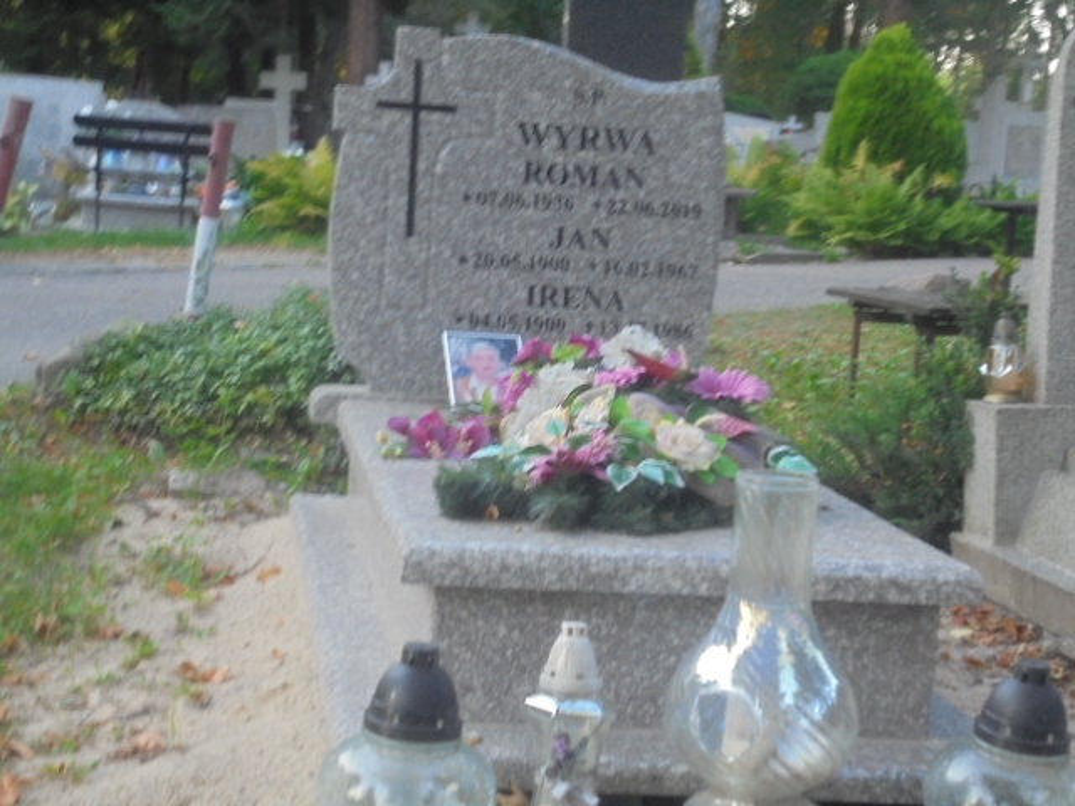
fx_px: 1988
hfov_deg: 30.3
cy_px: 403
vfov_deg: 22.9
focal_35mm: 64
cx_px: 538
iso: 400
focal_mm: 11.5
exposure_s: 1/20
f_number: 5.6
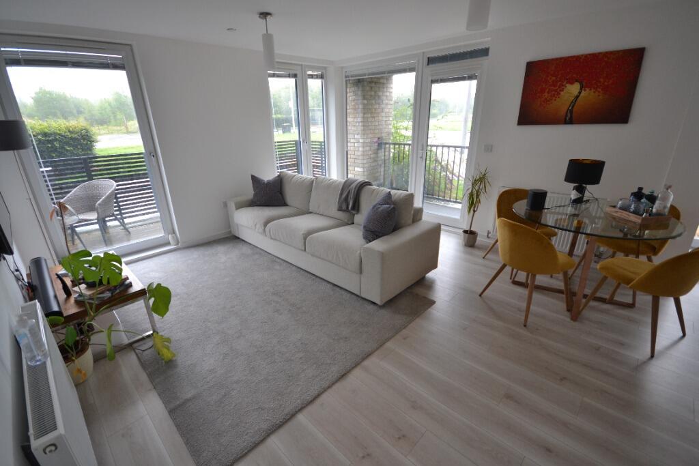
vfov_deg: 77.3
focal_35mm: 15
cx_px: 350
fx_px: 291
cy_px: 233
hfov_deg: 100.4
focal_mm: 10
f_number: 5
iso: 400
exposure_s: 1/100
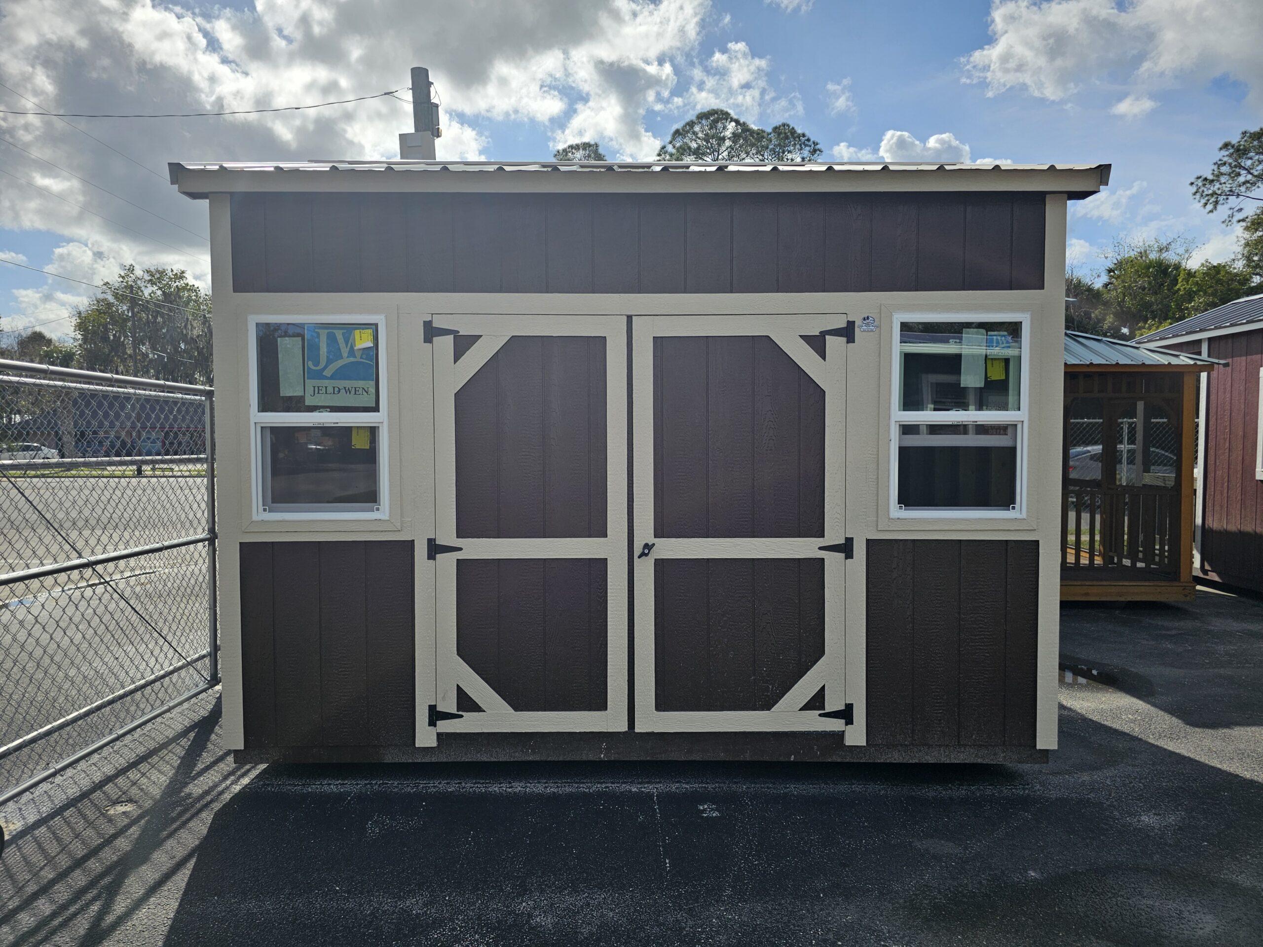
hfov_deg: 73.9
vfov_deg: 58.9
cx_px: 632
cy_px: 474
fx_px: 839
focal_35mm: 23
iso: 10
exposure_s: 1/1176
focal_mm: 6.3
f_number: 1.7
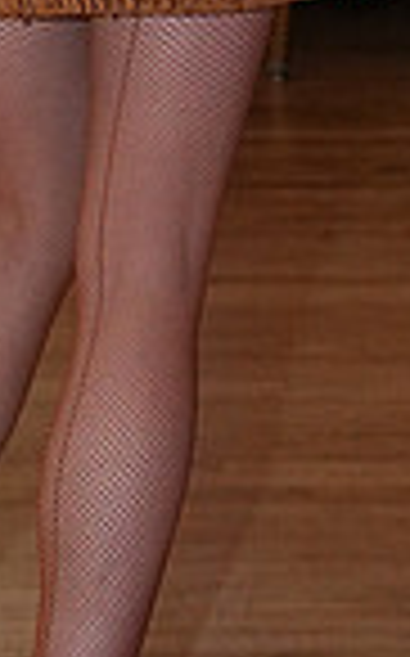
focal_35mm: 256
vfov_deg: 8.1
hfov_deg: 5.1
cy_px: -234
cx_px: 475
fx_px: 4586
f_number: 4
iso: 5000
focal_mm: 63
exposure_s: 1/200
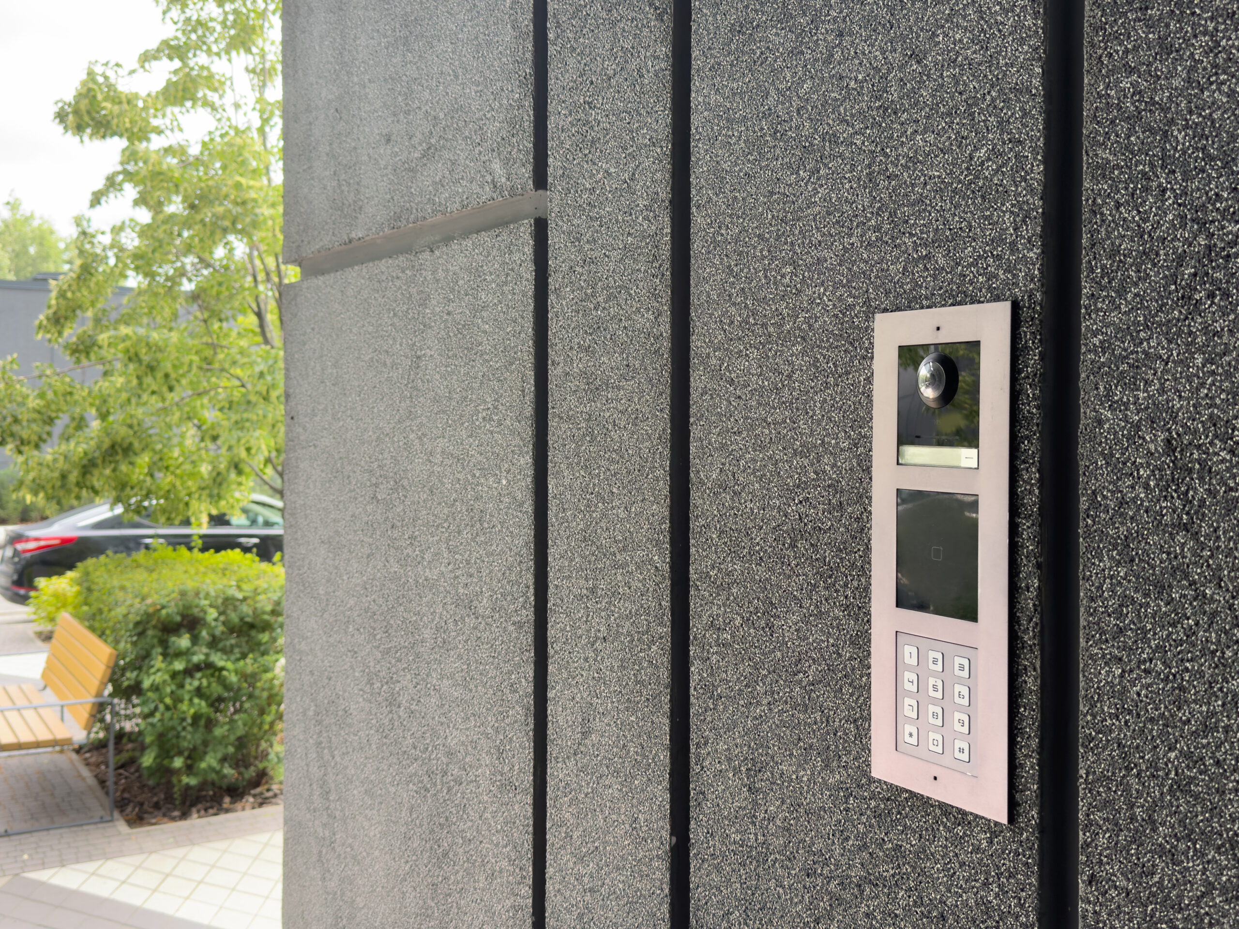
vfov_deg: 40.7
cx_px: 620
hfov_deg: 52.6
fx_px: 1253
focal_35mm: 35
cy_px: 464
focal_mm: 6.76
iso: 100
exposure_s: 1/250
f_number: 1.8
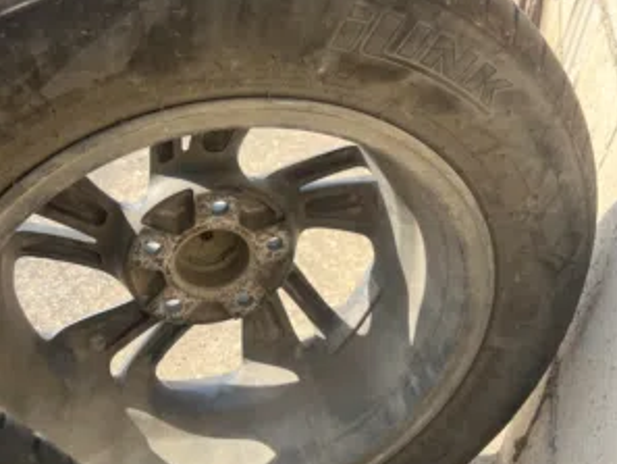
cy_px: 187
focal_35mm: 35
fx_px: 624
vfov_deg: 40.6
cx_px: 310
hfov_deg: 52.6
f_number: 1.5
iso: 50
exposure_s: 1/2123
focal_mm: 5.7
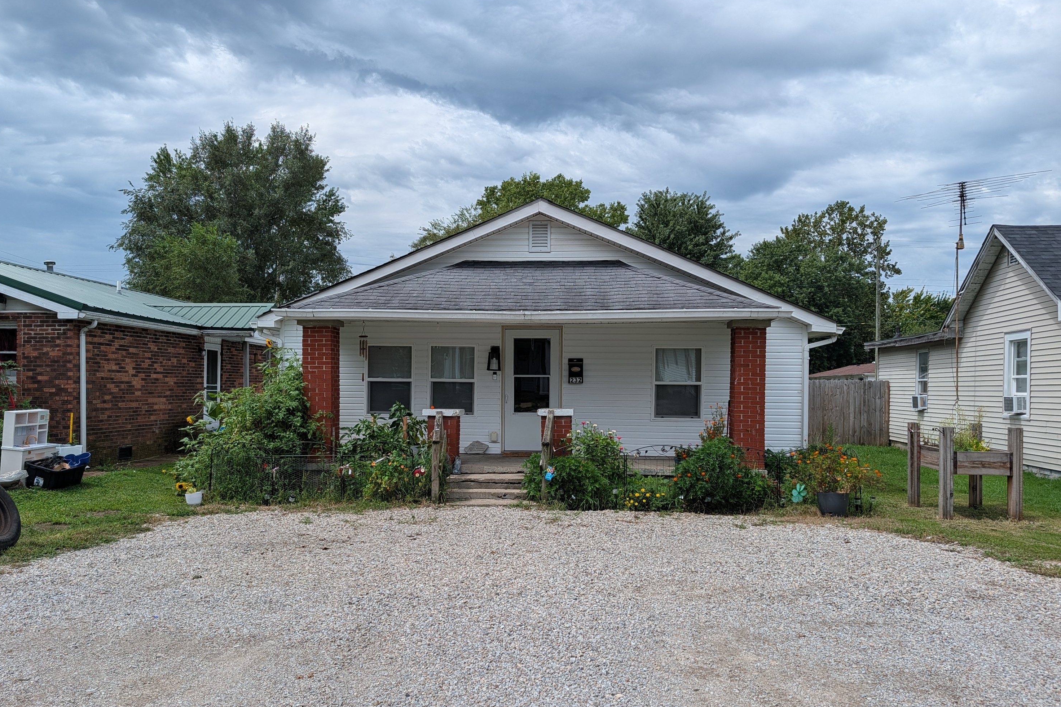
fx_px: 766
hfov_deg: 69.4
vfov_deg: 49.5
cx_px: 527
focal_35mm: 26
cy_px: 370
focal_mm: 6.9
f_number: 1.68
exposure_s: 1/1143
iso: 18
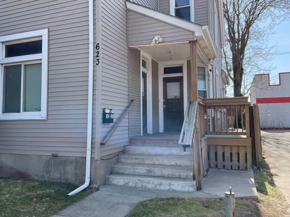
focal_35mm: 31
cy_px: 102
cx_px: 139
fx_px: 260
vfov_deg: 45.4
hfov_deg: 58.3
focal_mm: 3
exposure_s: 1/635
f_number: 1.8
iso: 16
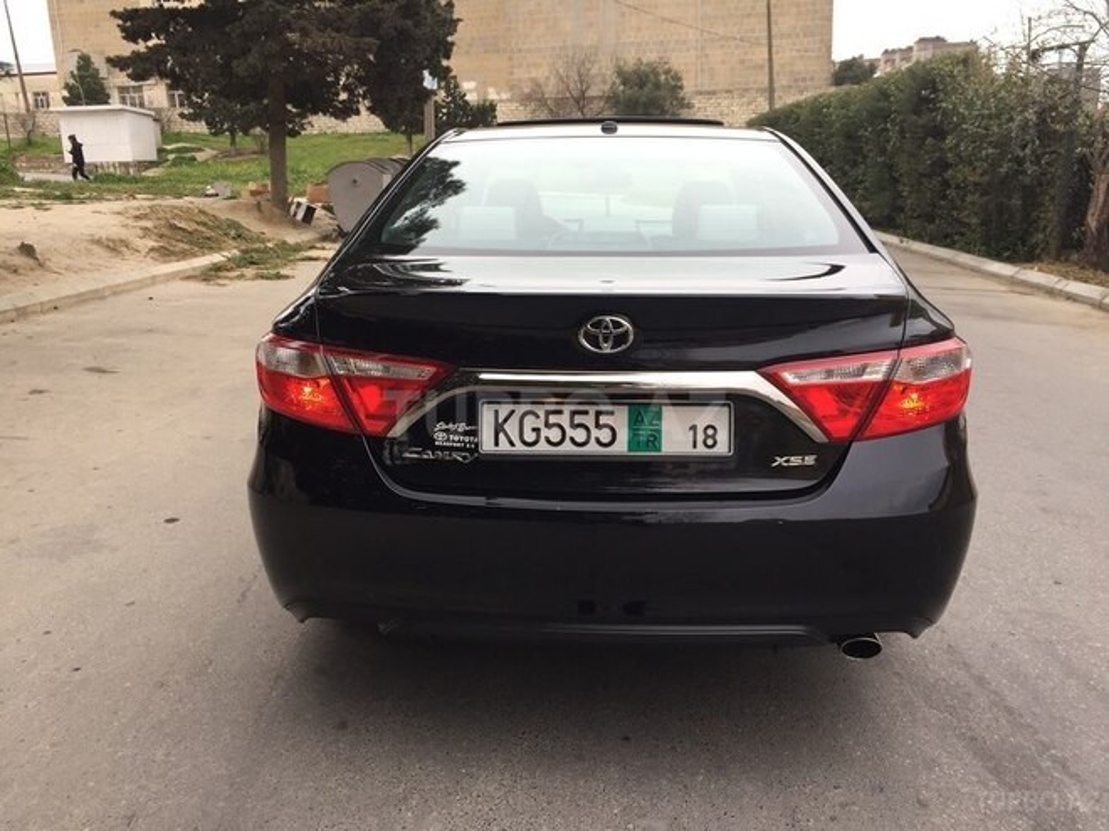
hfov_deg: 61.7
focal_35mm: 29
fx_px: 929
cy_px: 416
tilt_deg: -13.6
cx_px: 554
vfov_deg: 48.2
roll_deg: +2.2
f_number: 2.2
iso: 50
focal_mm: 4.15
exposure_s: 1/100
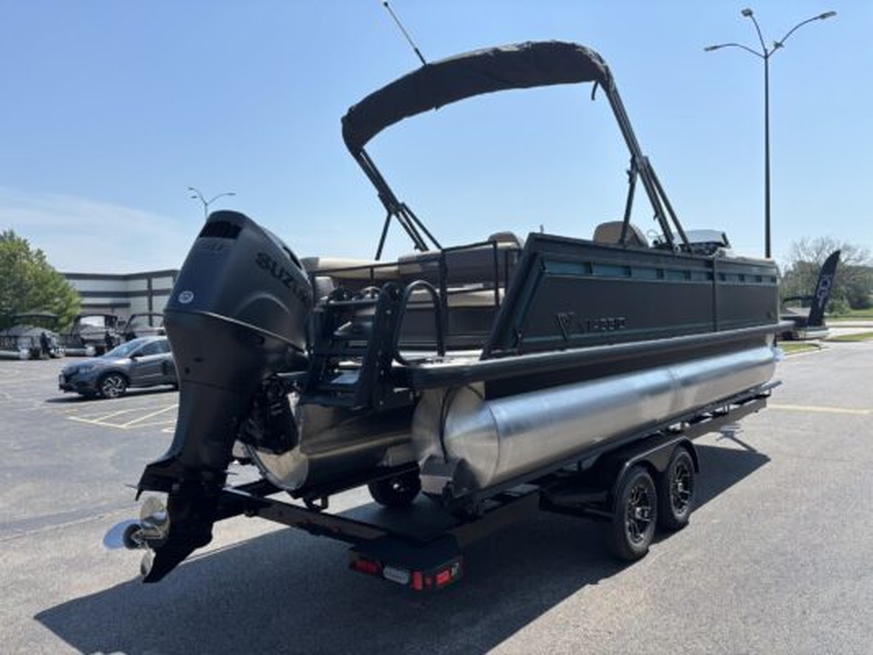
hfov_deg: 67.3
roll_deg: +0.8
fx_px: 656
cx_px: 436
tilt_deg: -0.6
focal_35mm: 26
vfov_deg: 53.1
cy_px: 328
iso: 50
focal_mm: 5.96
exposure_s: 1/3413
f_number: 1.6
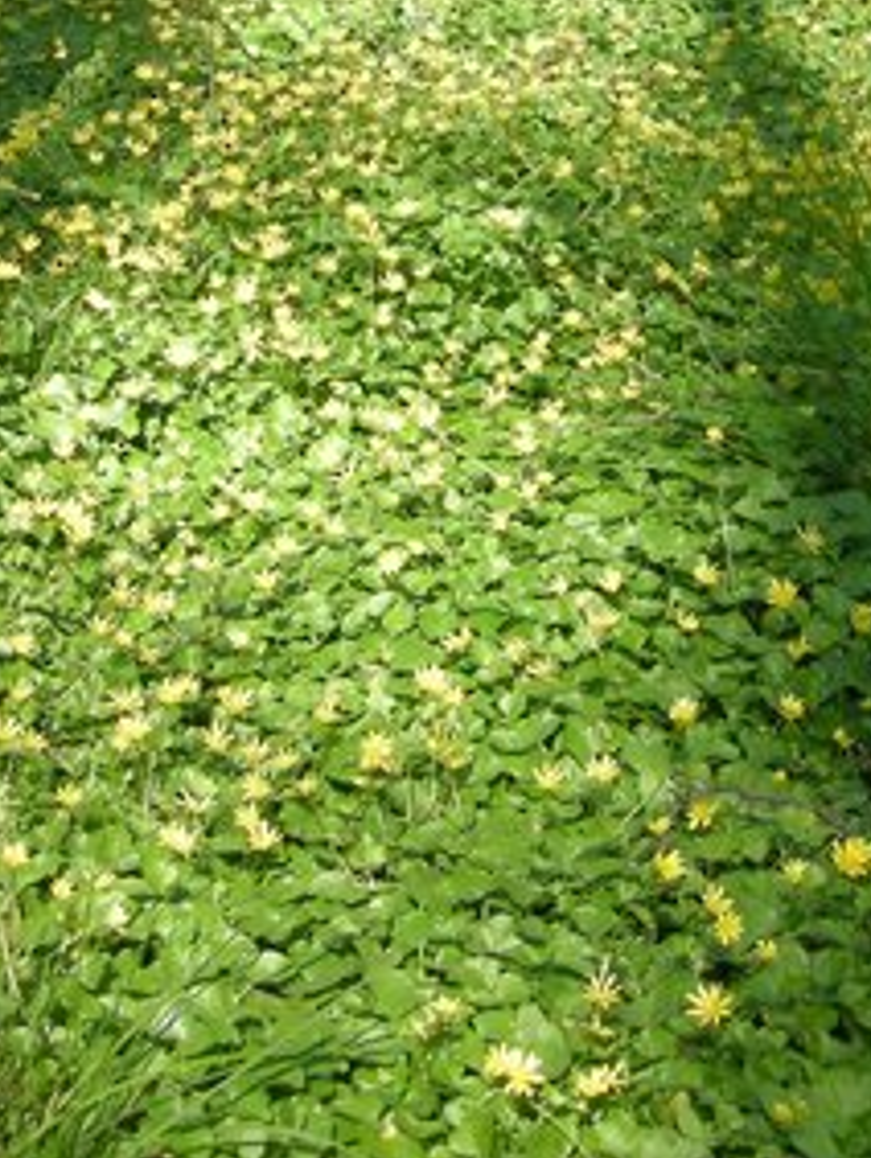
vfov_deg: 17.6
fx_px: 3417
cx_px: 493
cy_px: -480
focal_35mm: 102
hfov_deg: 14.5
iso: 64
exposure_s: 1/106
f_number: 3.8
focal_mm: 7.5
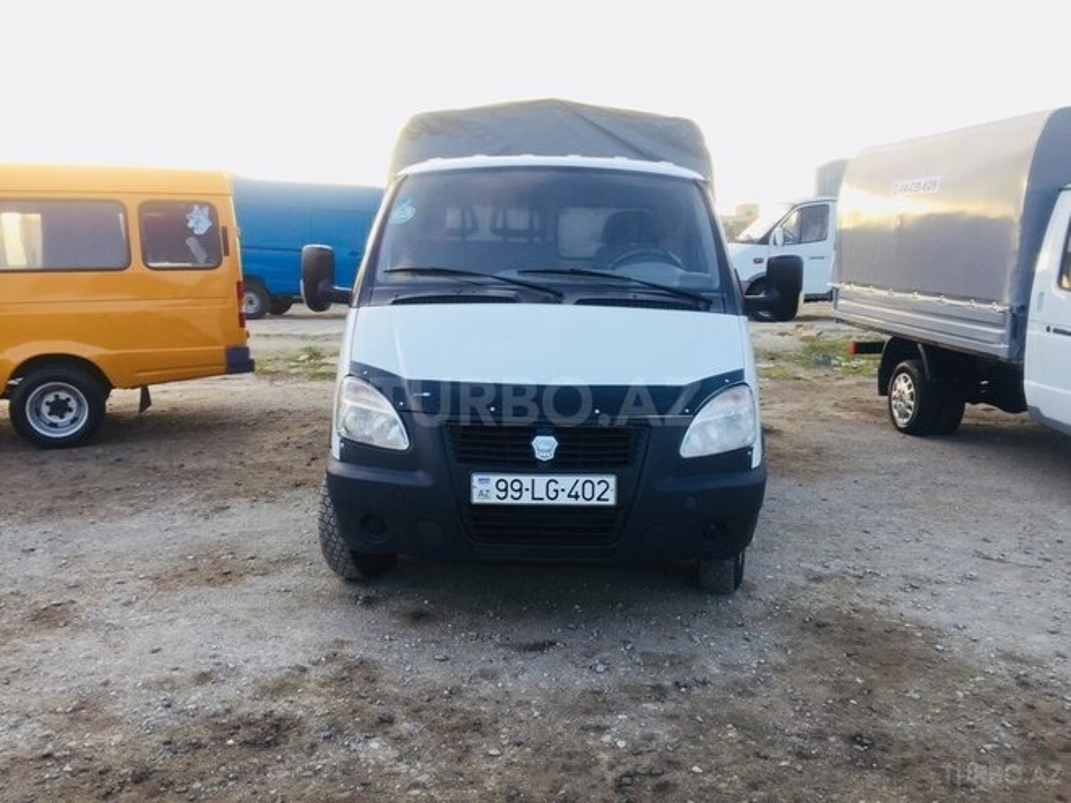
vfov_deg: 48.2
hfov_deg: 61.7
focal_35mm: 29
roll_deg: -0.1
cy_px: 402
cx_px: 536
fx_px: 897
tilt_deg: -7.9
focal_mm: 4.15
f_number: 2.2
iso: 32
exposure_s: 1/226
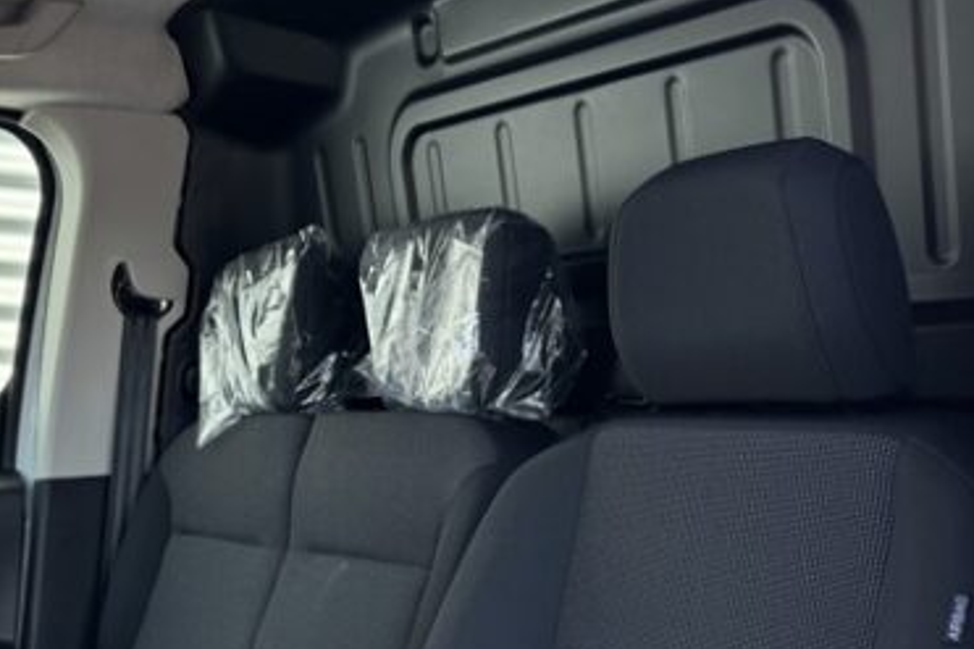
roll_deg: +0.0
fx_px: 1514
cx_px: 370
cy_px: 581
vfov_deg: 23.5
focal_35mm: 56
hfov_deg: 35.5
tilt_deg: -6.9
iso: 50
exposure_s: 1/486
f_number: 1.6
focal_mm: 5.96
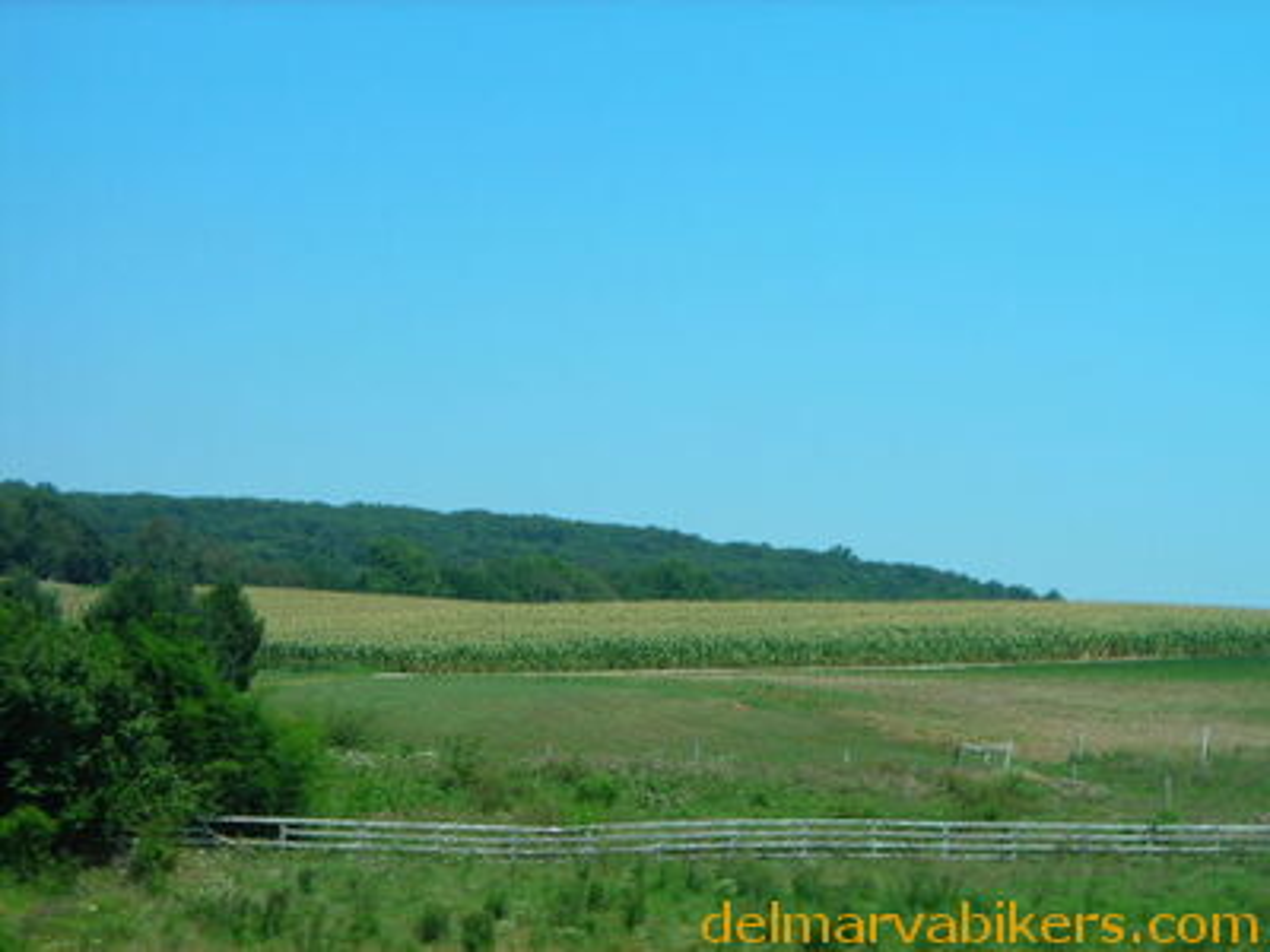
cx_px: 635
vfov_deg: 12.8
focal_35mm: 116
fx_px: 4256
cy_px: 476
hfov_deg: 17.0
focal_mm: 19.2
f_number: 5.3
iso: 50
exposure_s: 1/234
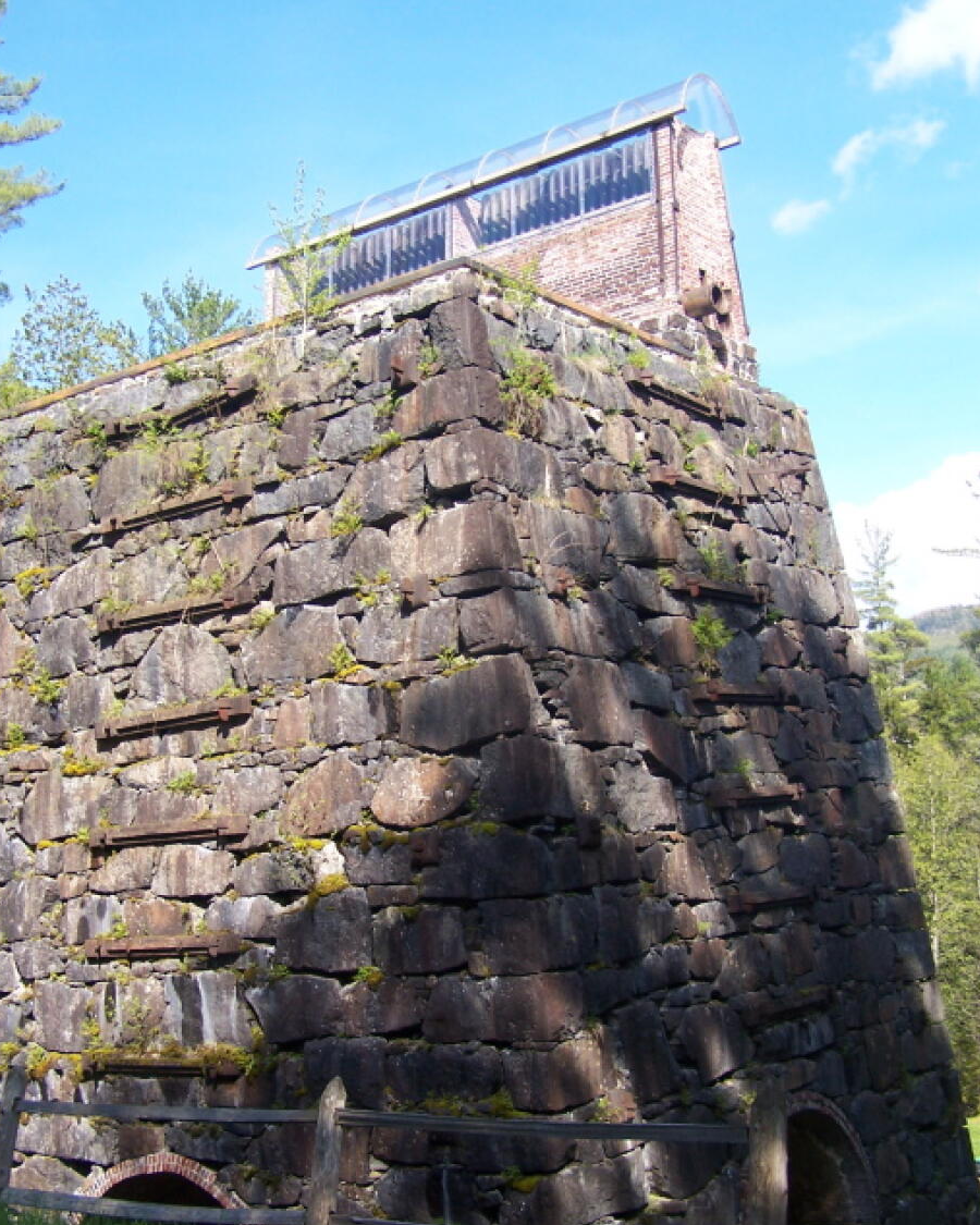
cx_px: 461
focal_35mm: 45
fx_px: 1631
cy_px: 700
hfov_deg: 33.4
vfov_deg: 41.1
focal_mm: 6.3
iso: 80
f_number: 2.8
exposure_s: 1/500
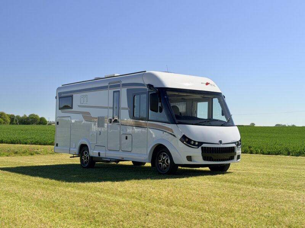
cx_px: 152
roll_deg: +0.3
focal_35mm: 48
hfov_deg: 39.7
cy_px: 114
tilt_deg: +0.6
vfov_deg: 30.3
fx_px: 423
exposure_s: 1/1883
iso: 64
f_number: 1.78
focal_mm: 6.76
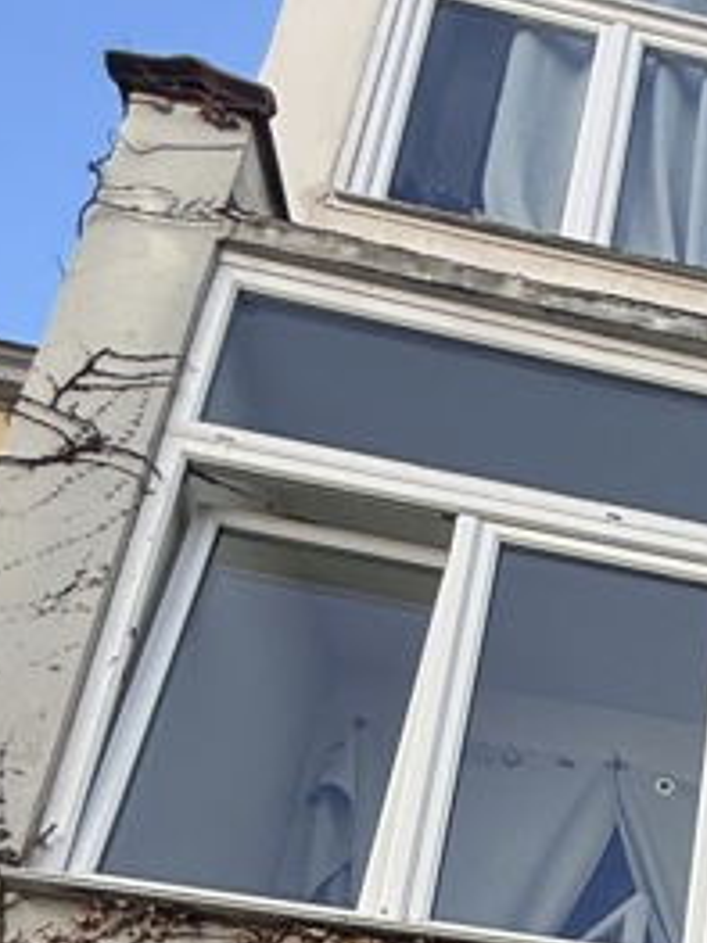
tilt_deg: +24.3
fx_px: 1744
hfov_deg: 18.2
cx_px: 1270
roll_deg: +1.5
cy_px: 1459
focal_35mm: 64
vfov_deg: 23.4
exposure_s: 1/559
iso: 50
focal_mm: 2.22
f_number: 2.2
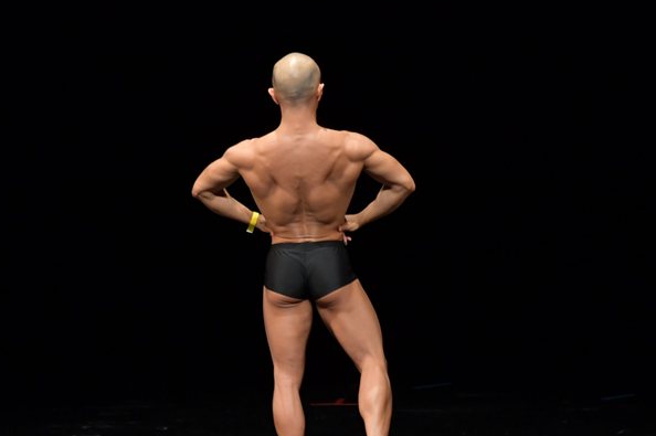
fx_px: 6773
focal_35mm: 372
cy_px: 269
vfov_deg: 3.7
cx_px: 313
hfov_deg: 5.5
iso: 3200
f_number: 5.6
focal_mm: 190
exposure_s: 1/400
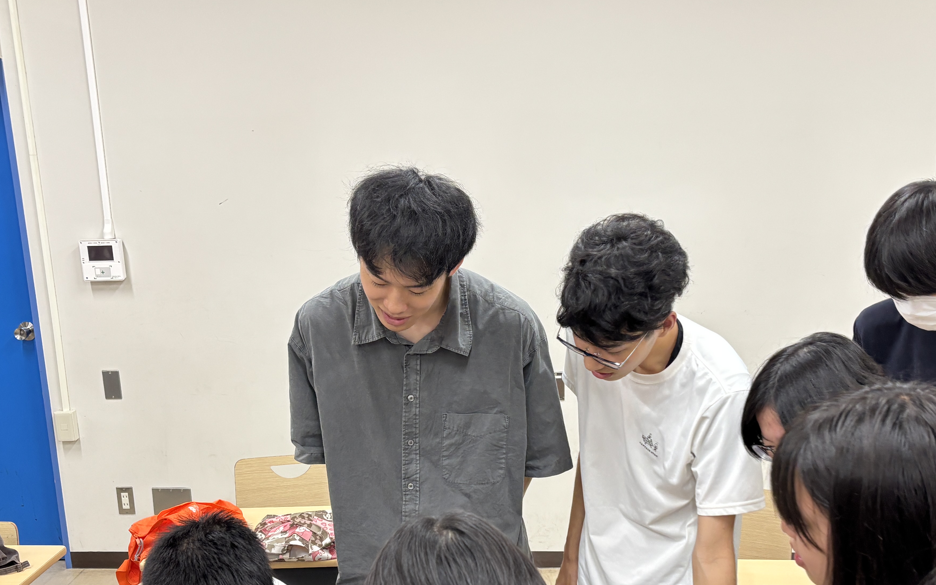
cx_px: 523
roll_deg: +0.2
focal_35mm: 45
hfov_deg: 44.3
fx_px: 1148
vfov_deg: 28.0
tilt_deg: -16.5
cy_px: 463
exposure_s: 1/120
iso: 125
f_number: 1.6
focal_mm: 5.96
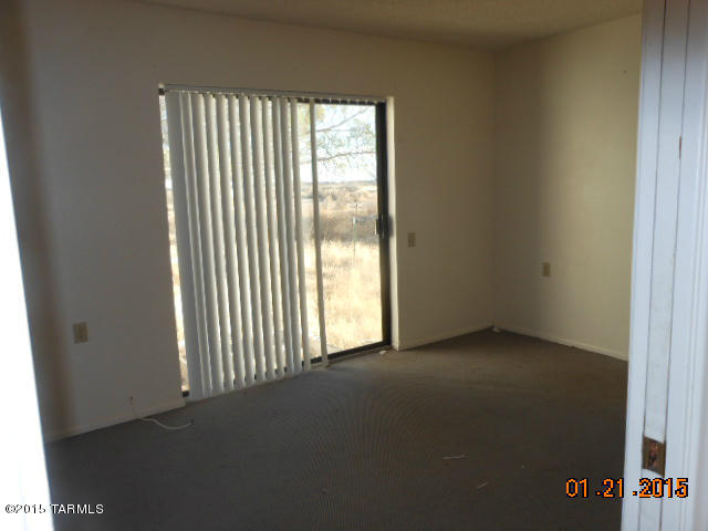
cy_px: 266
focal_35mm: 28
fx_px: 573
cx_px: 354
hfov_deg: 63.4
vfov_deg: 49.7
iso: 80
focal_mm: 5
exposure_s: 1/80
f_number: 3.7
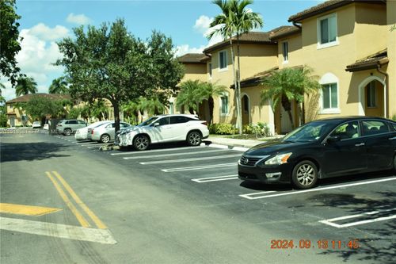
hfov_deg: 46.4
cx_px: 198
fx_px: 462
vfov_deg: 31.9
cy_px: 132
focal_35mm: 42
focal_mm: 28
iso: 200
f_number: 9
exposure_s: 1/320
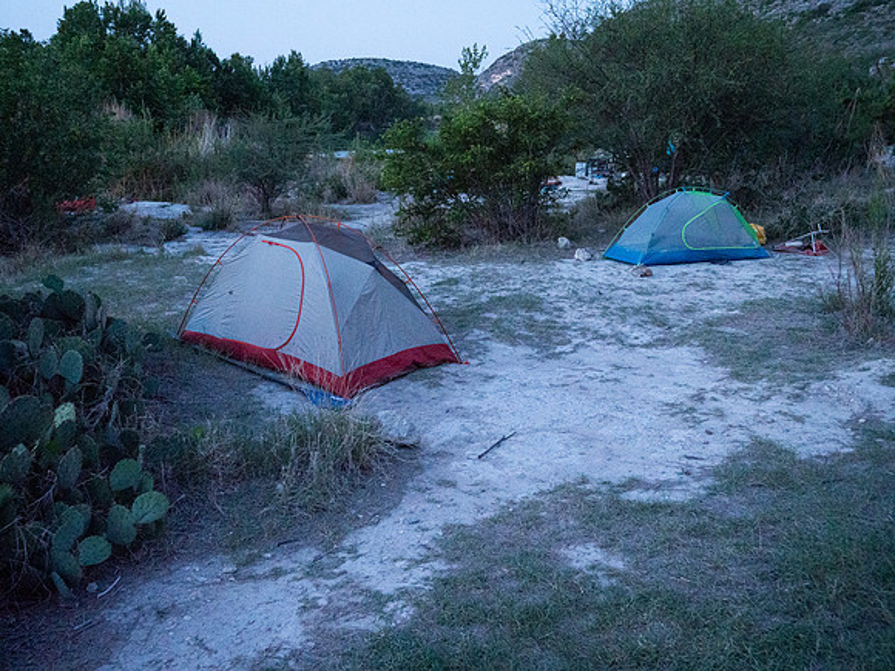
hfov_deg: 54.0
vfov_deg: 41.8
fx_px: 879
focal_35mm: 34
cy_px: 336
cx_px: 448
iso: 3200
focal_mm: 17
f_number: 3.1
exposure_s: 1/6
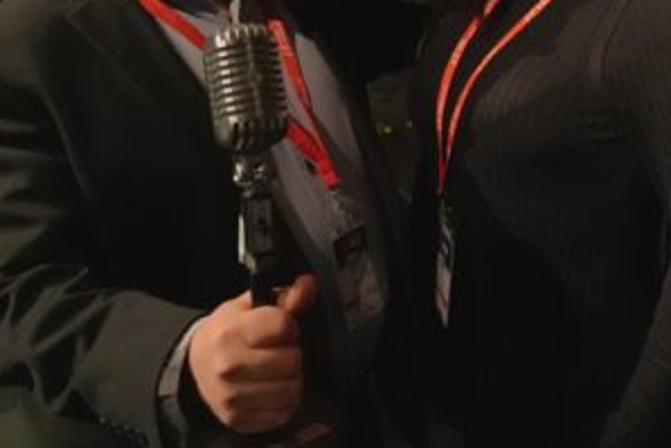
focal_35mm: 56
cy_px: 27
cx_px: 511
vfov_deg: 23.4
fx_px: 1044
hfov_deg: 34.8
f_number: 4
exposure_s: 1/125
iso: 12800
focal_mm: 24
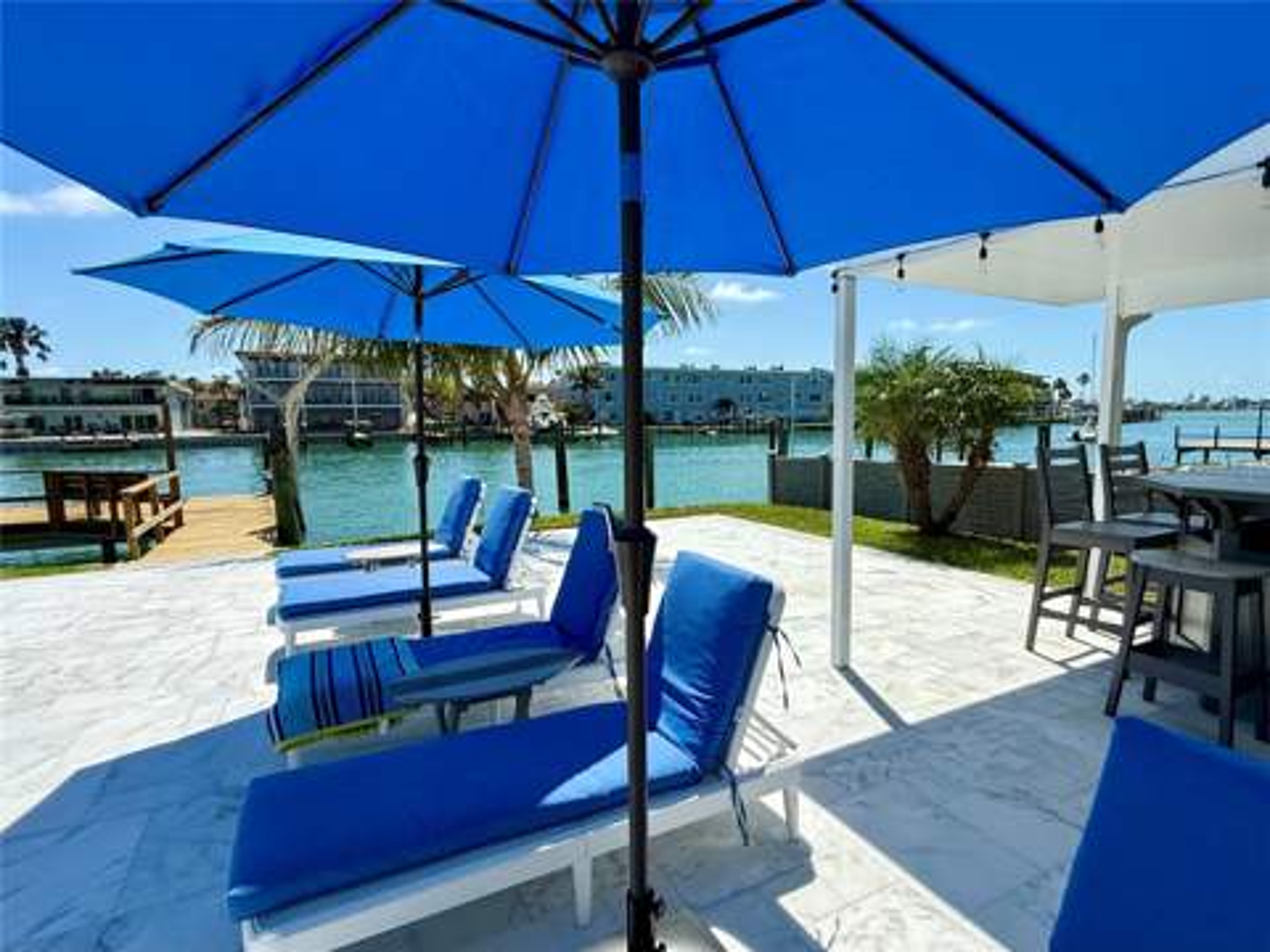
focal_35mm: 14
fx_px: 514
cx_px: 635
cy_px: 476
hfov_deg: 102.1
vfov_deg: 85.7
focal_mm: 2.22
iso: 50
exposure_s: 1/3663
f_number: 2.2
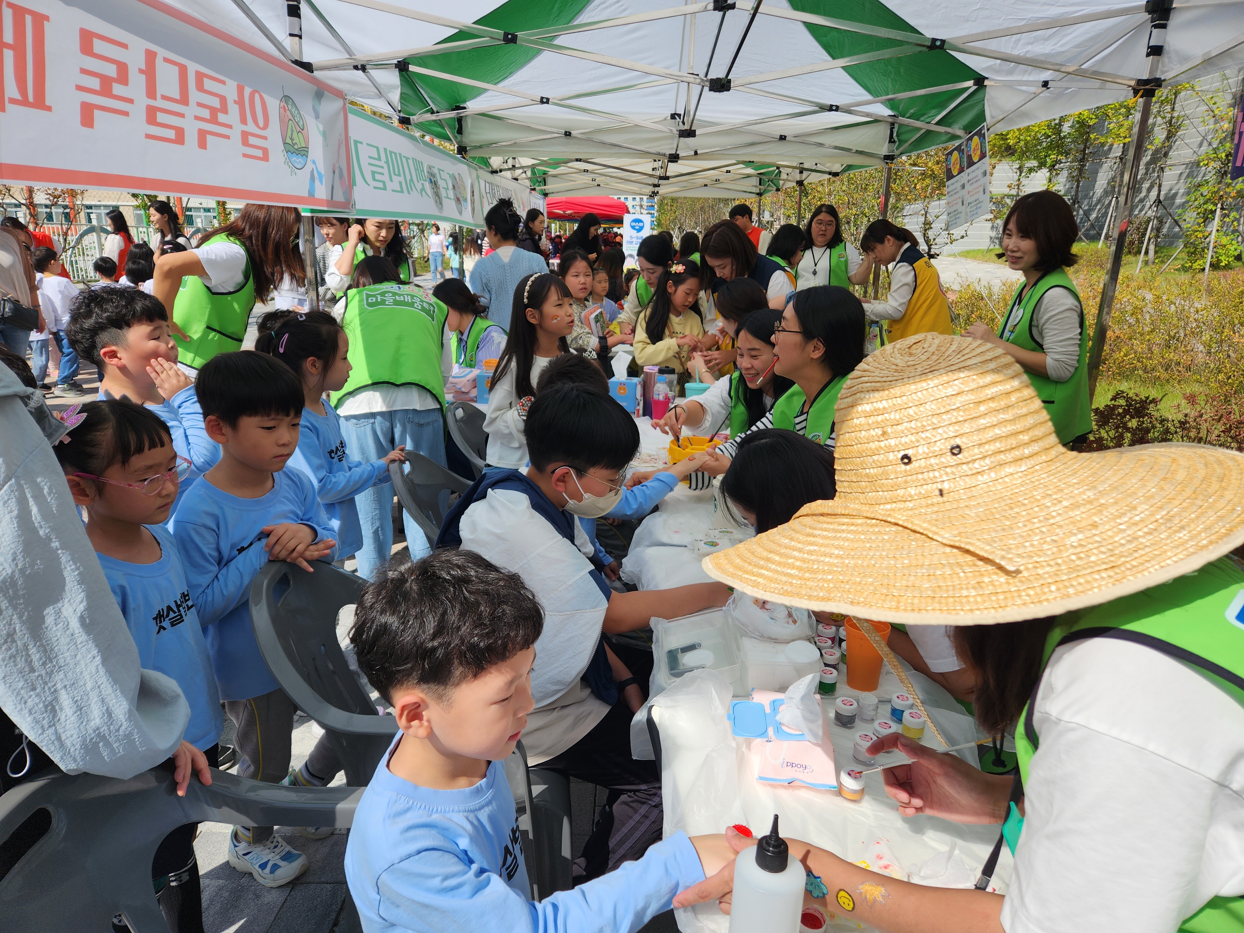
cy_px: 466
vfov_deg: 58.9
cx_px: 622
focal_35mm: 23
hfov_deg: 73.9
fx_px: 827
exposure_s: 1/2456
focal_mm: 5.4
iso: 20
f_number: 1.8
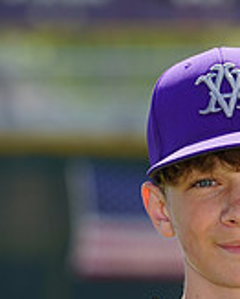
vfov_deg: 2.1
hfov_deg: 1.7
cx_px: 260
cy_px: 451
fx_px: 8075
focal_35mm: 912
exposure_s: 1/250
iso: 100
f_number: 8
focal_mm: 274
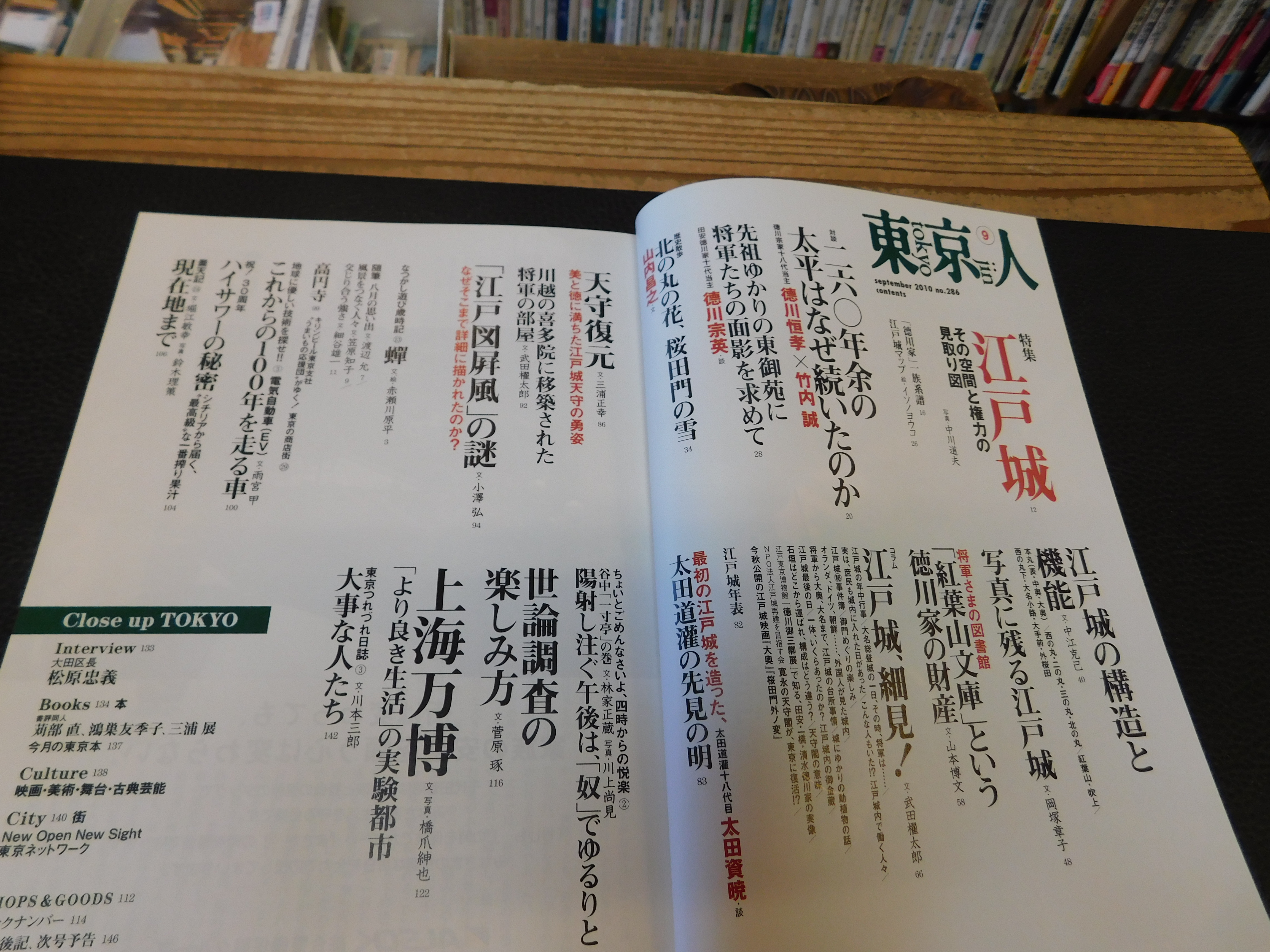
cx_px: 635
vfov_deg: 58.9
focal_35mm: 23
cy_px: 476
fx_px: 844
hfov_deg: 73.9
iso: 125
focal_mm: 4
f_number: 3
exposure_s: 1/60
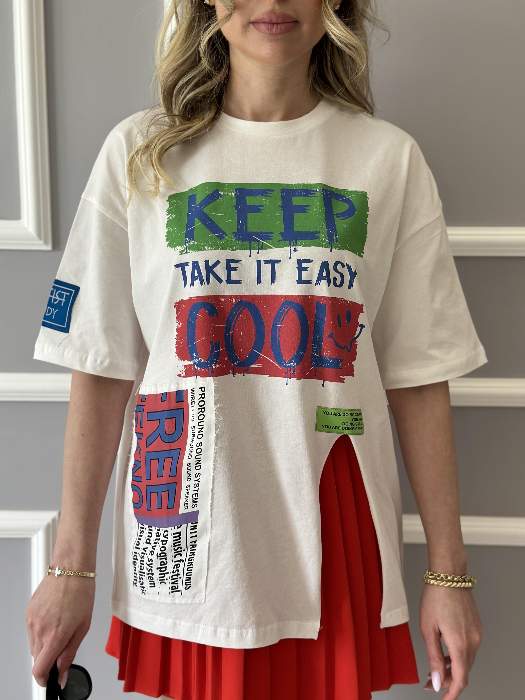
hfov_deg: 30.3
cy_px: 350
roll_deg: -2.0
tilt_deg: -10.1
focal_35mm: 48
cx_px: 262
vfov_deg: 39.7
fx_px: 971
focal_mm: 6.86
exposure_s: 1/262
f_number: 1.78
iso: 80
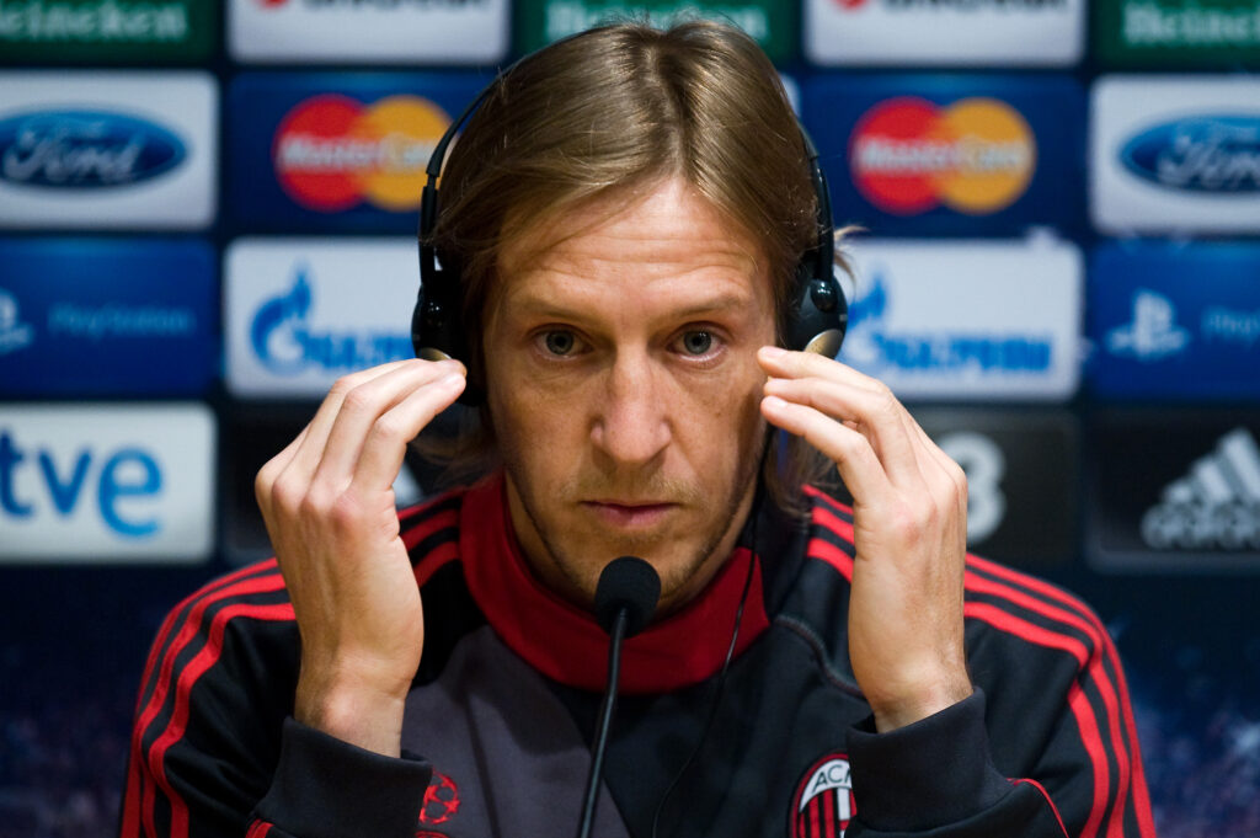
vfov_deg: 3.4
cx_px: 630
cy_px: 419
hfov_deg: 5.2
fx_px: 13988
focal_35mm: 400
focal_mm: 400
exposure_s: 1/160
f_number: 2.8
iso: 1600
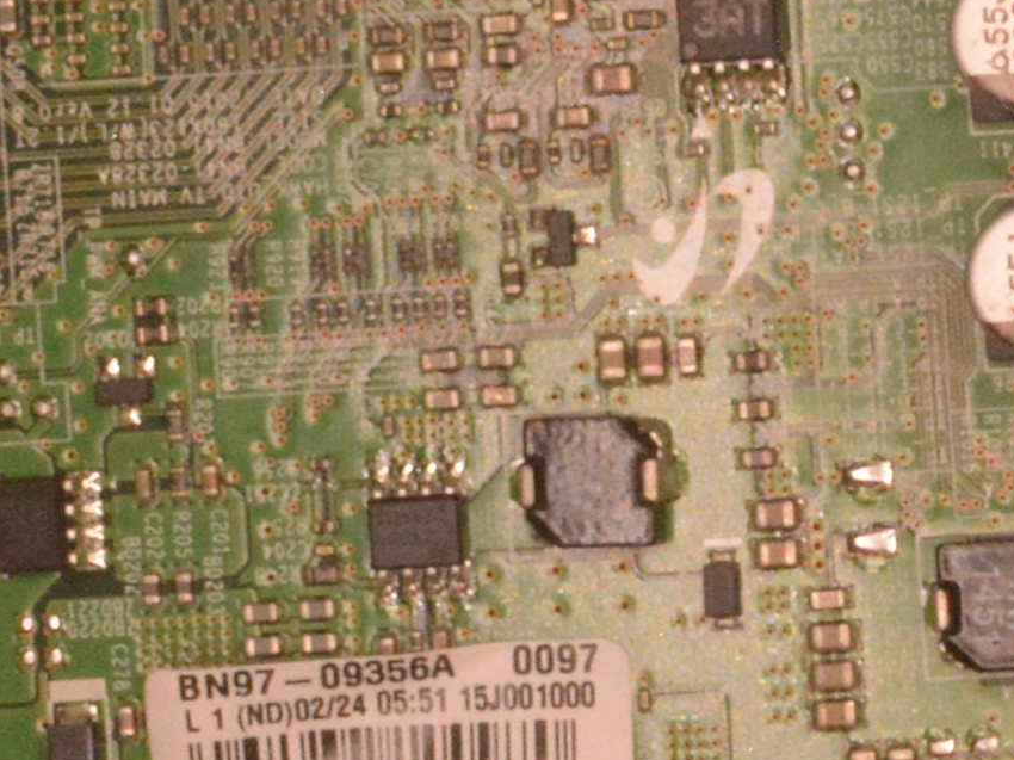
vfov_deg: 6.6
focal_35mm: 224
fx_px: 6560
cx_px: 1573
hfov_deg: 8.6
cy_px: 586
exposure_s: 1/80
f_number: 25
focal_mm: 22
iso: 1600
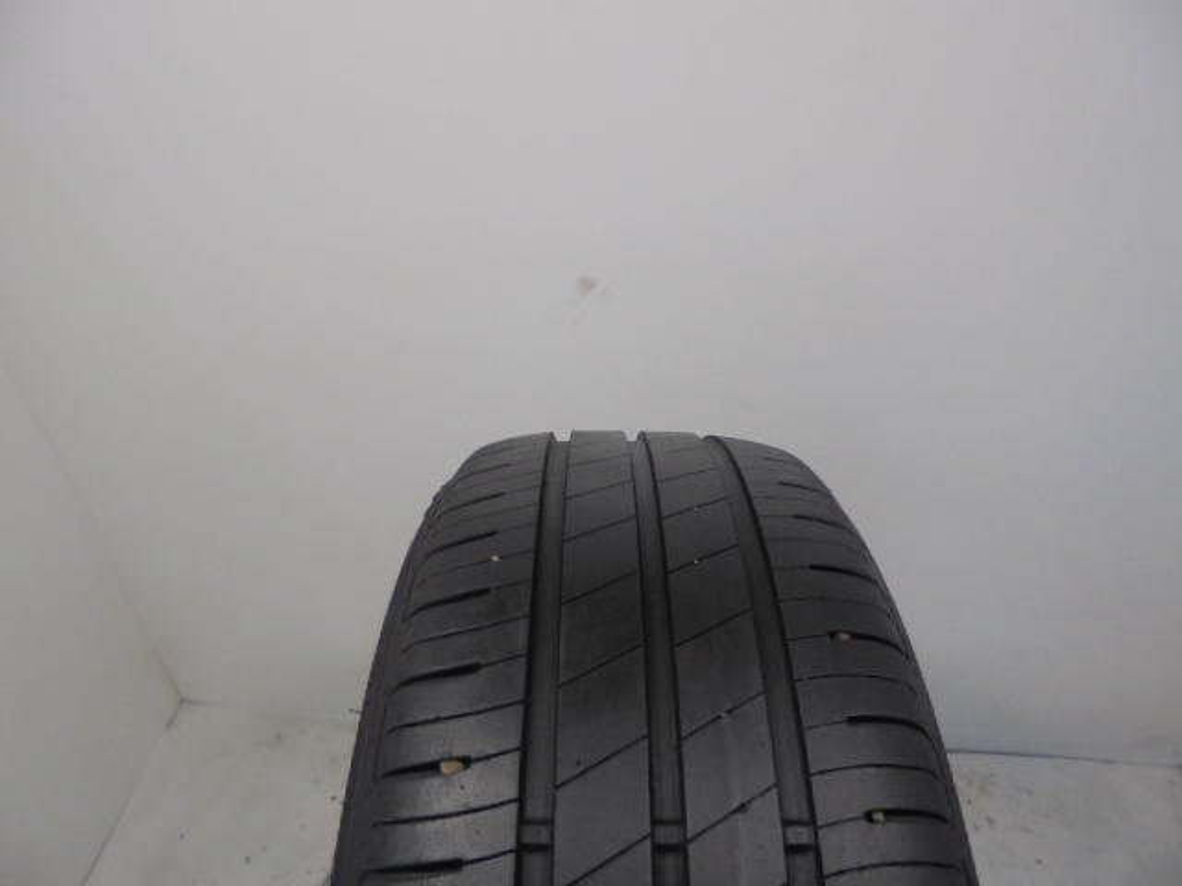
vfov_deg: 53.1
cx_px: 591
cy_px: 443
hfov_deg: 67.3
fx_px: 888
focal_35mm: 26
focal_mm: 4.6
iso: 100
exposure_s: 1/30
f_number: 3.5
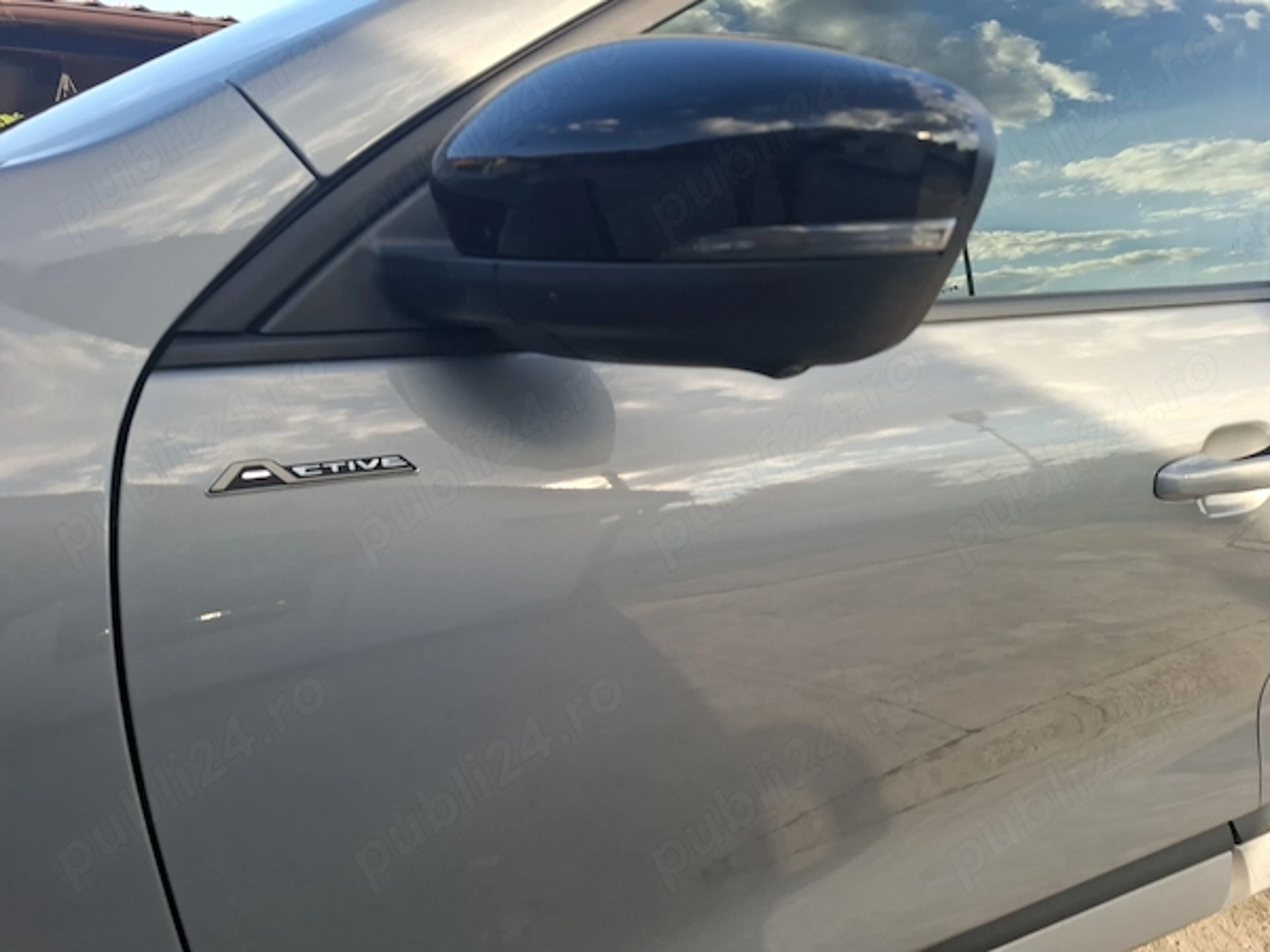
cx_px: 635
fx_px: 844
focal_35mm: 23
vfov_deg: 58.9
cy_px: 476
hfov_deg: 73.9
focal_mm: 5.54
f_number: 1.8
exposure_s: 1/432
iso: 50
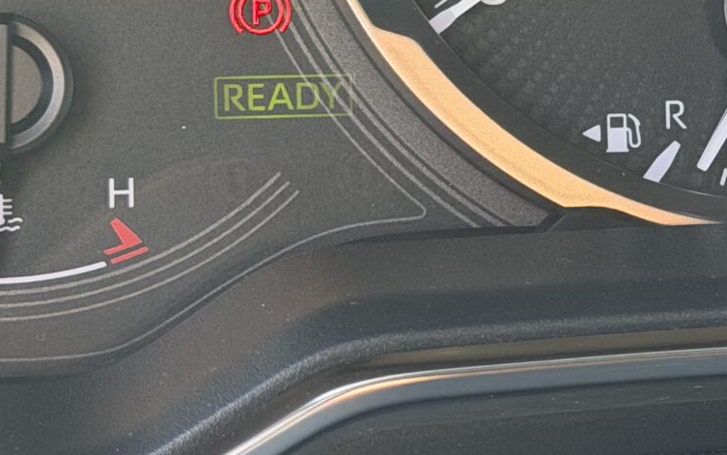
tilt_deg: -19.7
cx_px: 761
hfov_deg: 11.9
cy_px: -11
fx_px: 3428
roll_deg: -4.2
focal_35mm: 173
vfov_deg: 7.6
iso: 125
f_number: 1.78
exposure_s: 1/213
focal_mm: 6.76
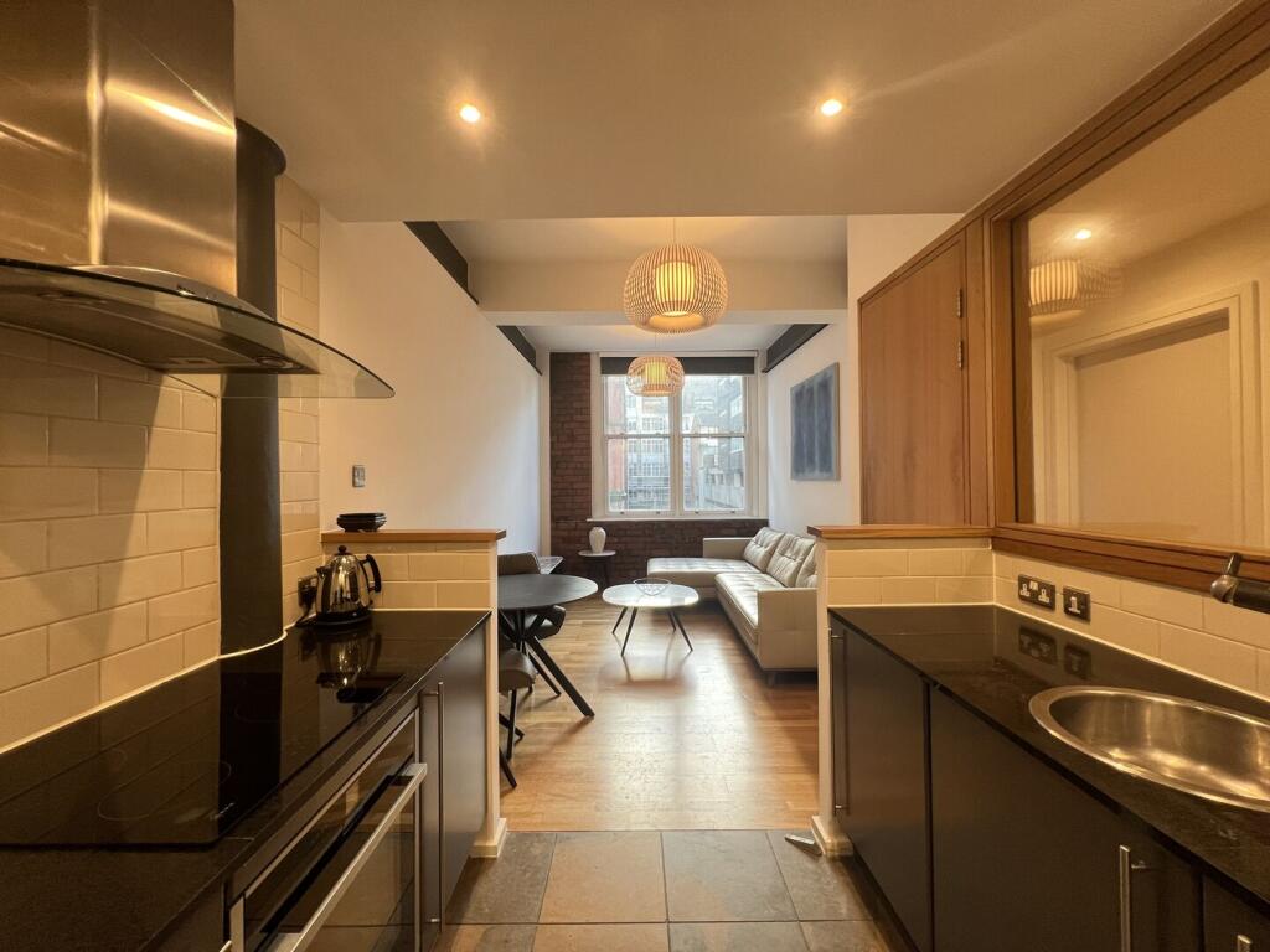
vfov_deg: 89.9
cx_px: 635
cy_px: 476
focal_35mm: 13
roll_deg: +0.4
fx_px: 477
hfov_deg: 106.2
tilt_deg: -0.2
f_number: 1.8
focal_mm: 1.57
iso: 160
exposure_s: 1/100
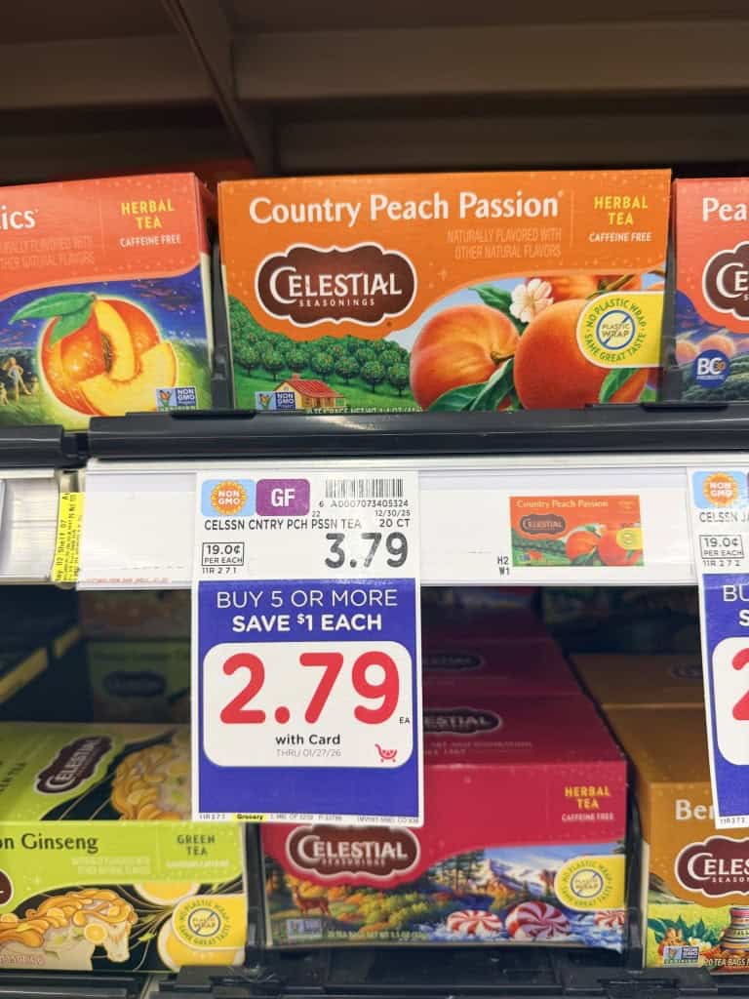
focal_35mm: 24
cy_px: 500
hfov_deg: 56.8
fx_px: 692
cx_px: 374
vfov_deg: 71.6
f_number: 1.8
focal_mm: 6.8
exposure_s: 1/64
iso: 100
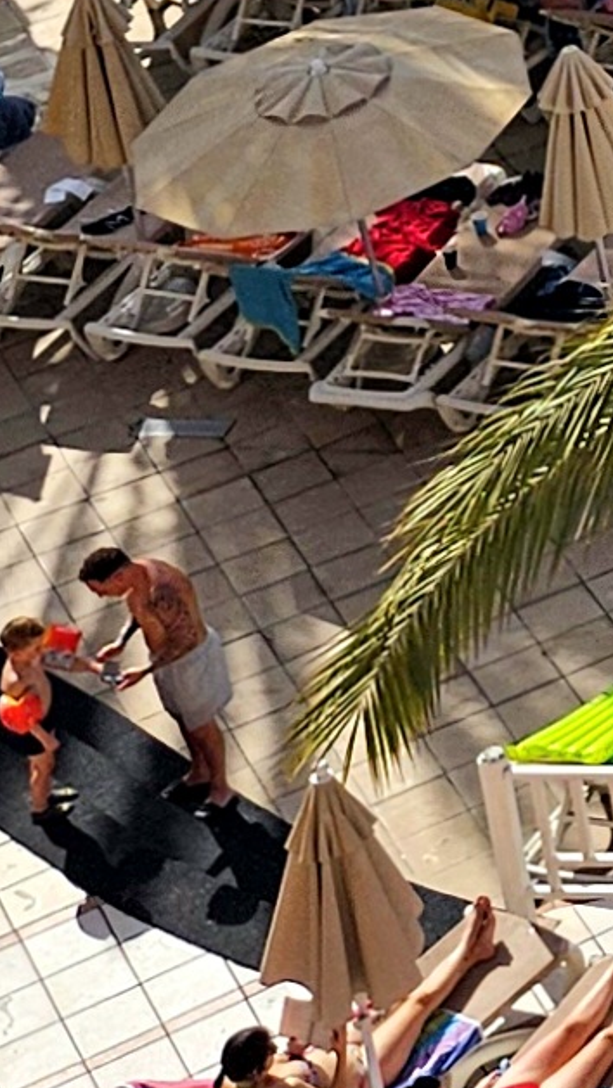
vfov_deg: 12.7
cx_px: 2430
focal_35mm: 157
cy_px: -729
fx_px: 4535
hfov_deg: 6.3
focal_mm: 5.4
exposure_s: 1/3333
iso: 25
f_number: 1.8
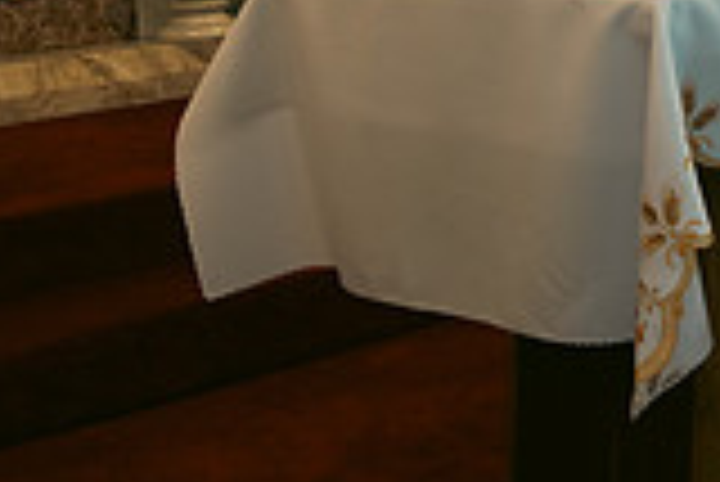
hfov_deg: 19.6
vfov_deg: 15.1
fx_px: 1742
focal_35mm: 87
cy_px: -124
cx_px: 1148
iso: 1250
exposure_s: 1/200
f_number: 3.5
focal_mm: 24
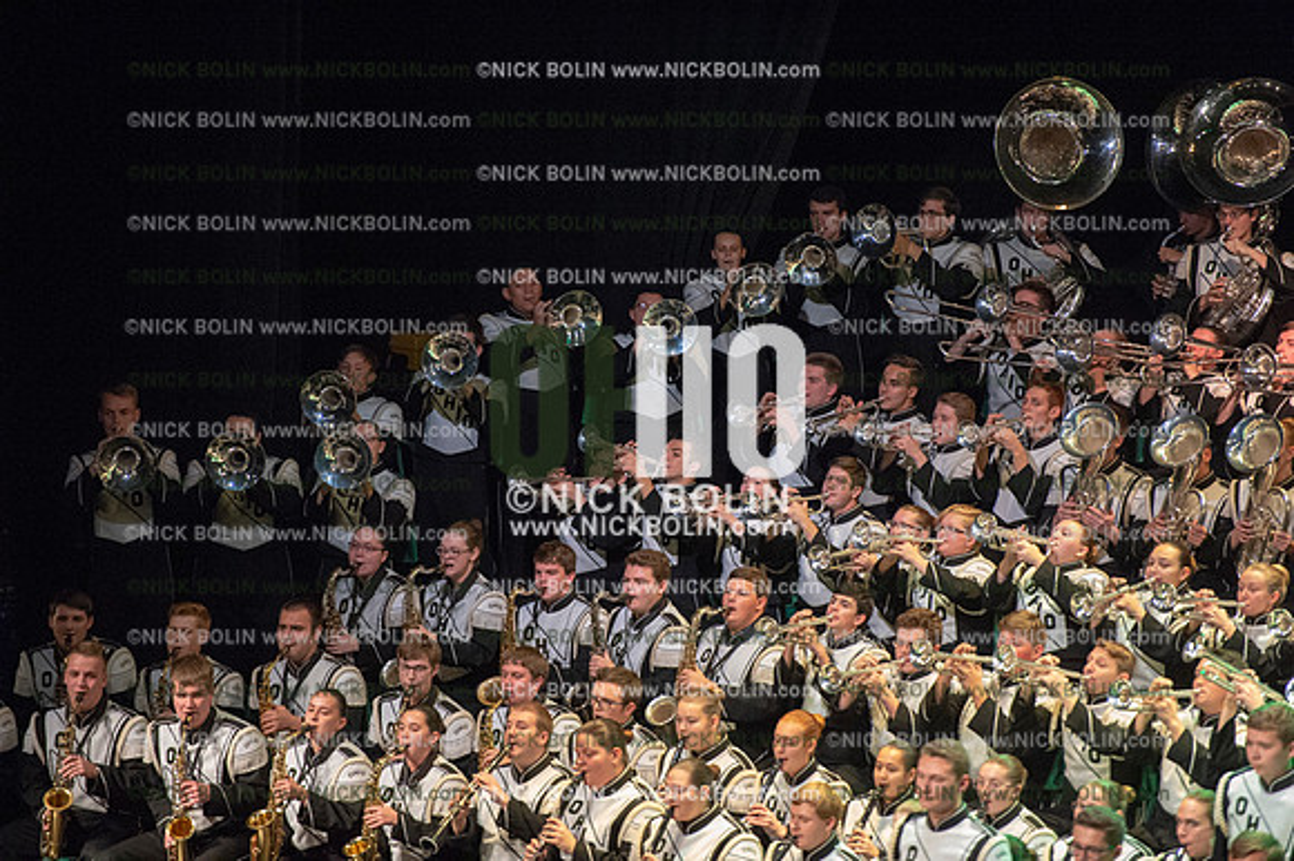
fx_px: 7185
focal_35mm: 200
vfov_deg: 6.9
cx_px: 647
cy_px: 430
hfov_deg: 10.3
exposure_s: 1/640
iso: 8000
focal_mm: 200
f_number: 2.8
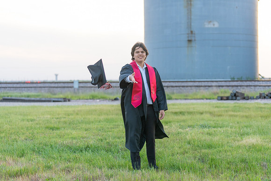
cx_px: 136
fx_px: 527
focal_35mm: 70
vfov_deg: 19.5
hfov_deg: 28.8
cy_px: 90
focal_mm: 70
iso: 1000
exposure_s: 1/1000
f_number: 2.8
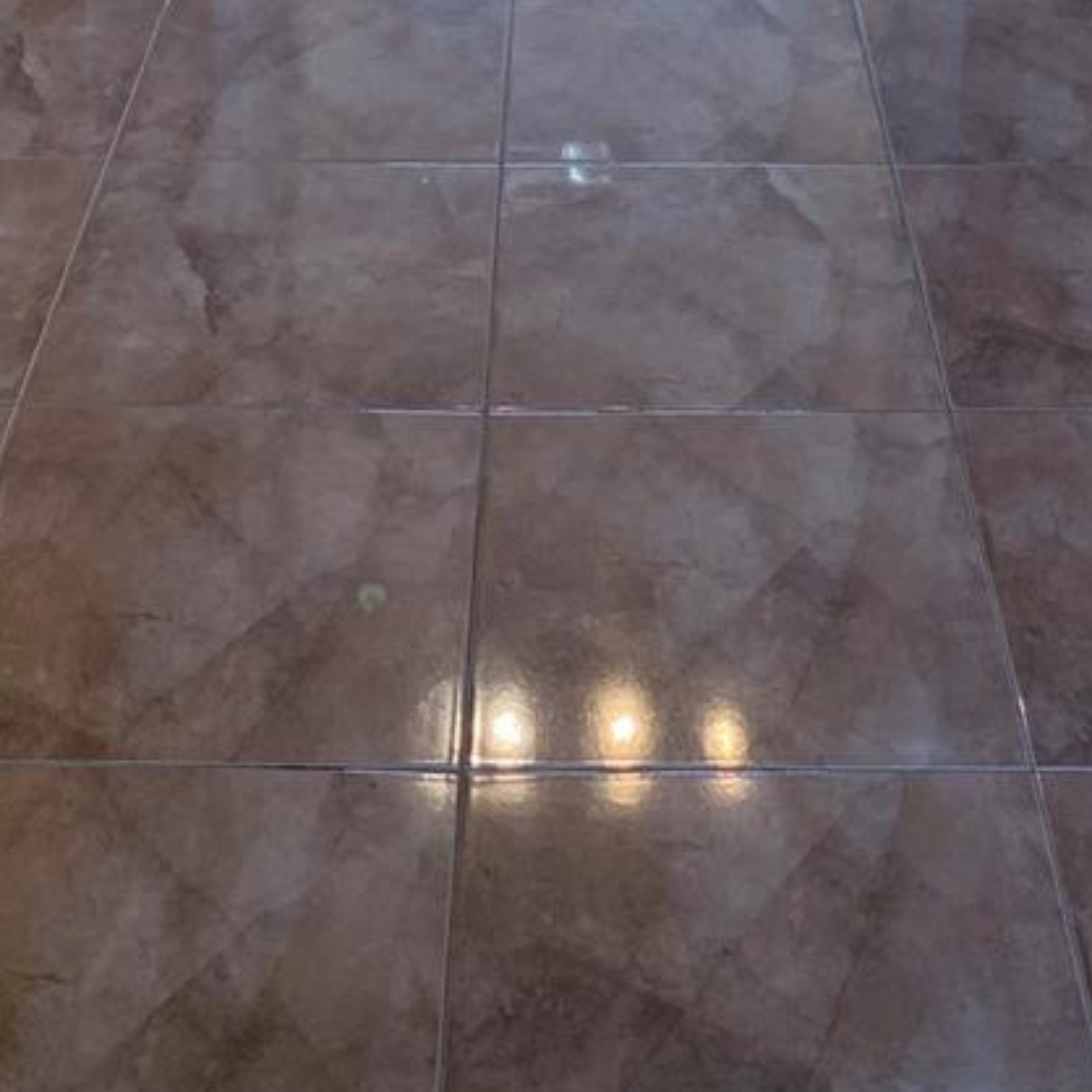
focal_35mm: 66
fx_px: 2356
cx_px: 562
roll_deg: -0.1
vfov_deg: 22.4
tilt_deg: -14.9
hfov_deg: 26.1
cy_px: -444
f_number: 1.8
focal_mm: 4.25
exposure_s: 1/120
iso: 80
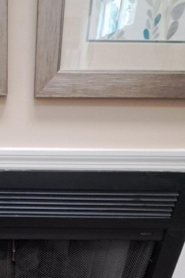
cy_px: 250
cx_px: 8
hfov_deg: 35.0
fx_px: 270
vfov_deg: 48.7
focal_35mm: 35
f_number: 2.2
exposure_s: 1/24
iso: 320
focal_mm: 1.74
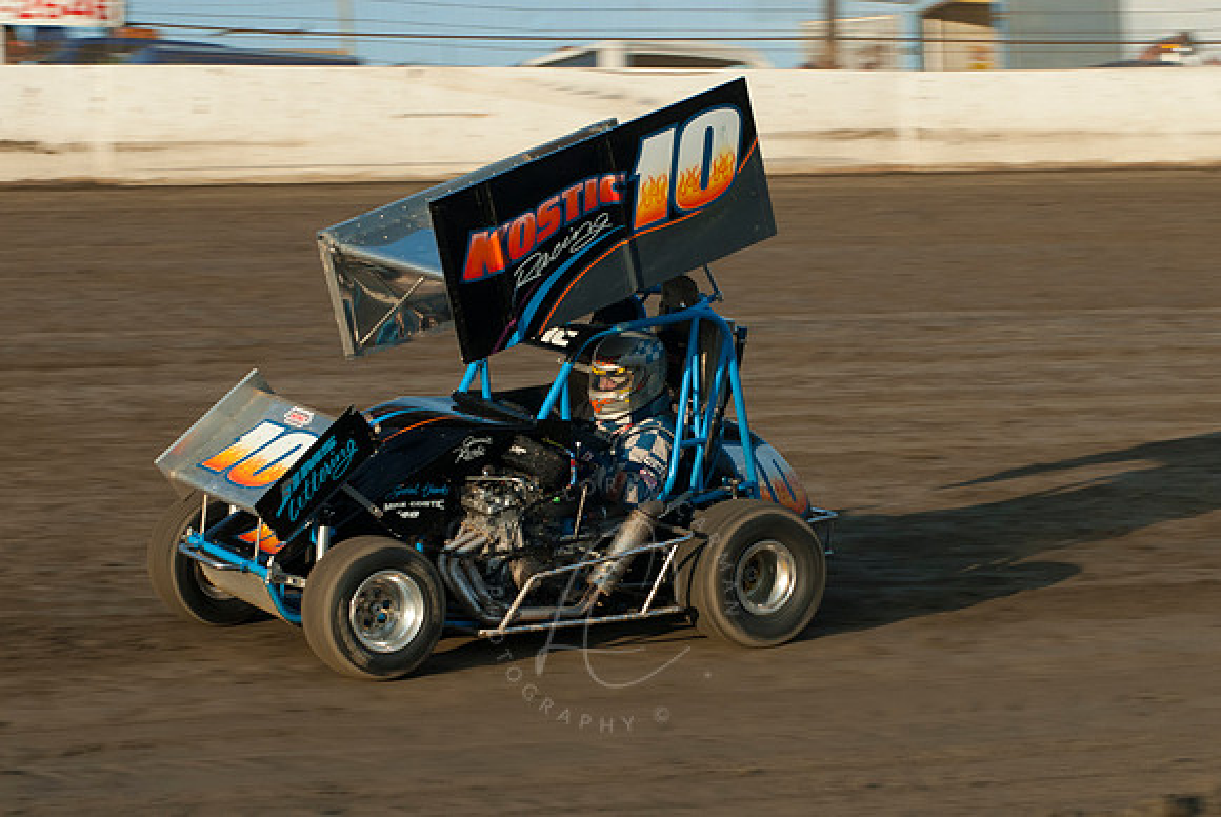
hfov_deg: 17.0
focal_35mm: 120
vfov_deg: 11.4
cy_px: 408
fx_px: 4074
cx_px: 610
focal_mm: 80
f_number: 8
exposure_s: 1/400
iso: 400
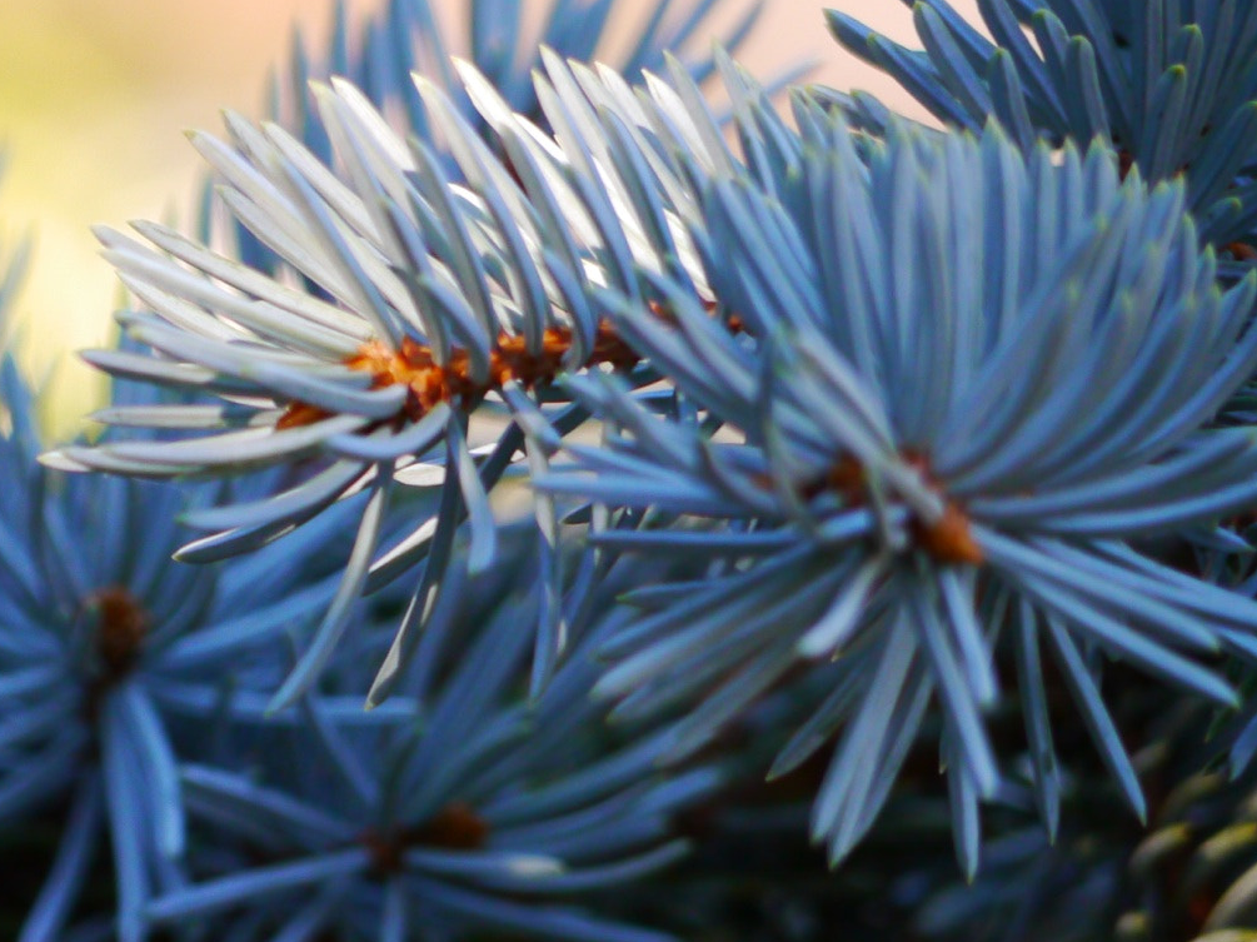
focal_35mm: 632
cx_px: 44
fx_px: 22941
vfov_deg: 2.4
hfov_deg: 3.1
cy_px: 489
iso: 800
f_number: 5.2
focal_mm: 155
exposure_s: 1/320
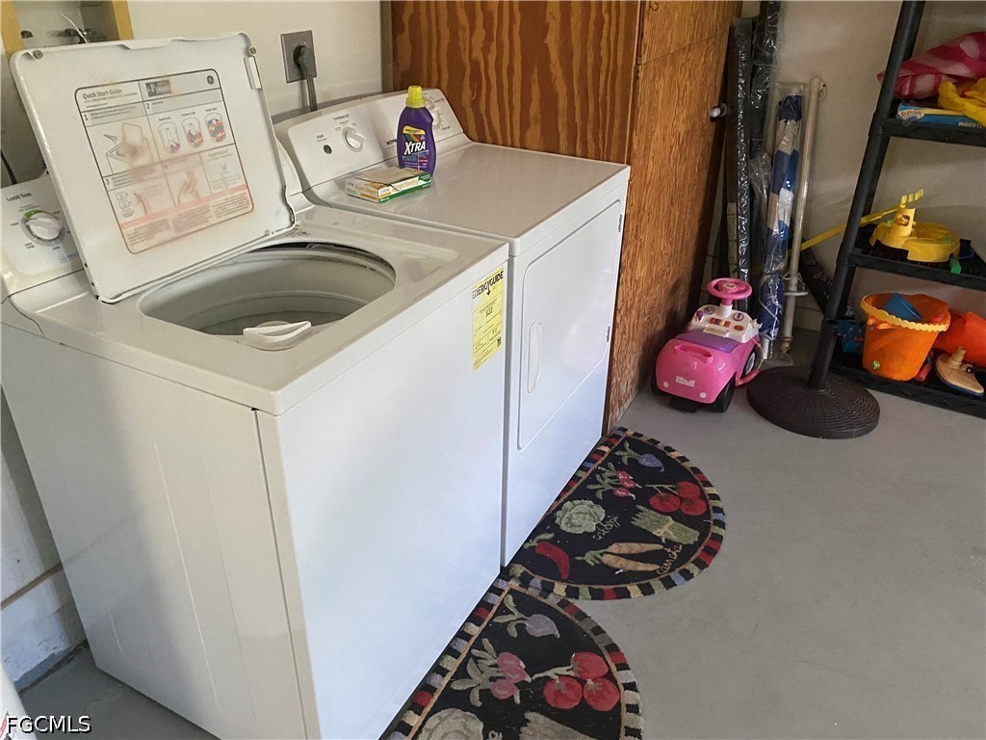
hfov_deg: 67.3
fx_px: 741
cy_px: 370
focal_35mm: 26
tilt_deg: -28.8
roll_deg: +0.0
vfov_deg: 53.1
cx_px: 493
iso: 500
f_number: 1.8
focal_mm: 4.25
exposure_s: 1/57
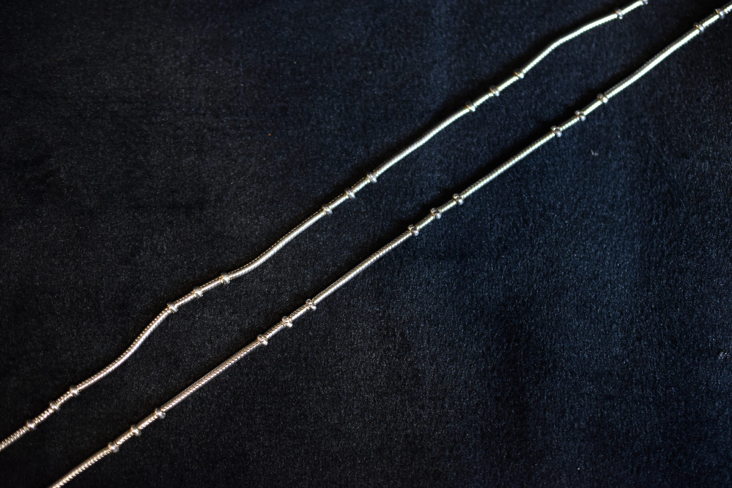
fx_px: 1220
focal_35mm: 60
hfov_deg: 33.4
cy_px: 244
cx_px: 366
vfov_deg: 22.6
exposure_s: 1/100
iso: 800
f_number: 3
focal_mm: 40
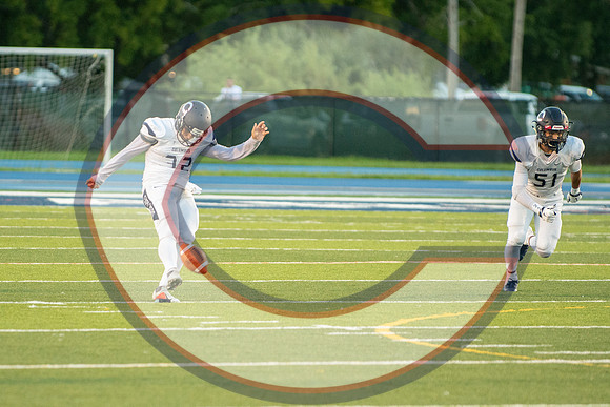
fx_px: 6212
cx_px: 237
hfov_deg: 5.6
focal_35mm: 367
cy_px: 249
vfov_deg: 3.8
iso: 4000
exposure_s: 1/1600
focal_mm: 200
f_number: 2.8
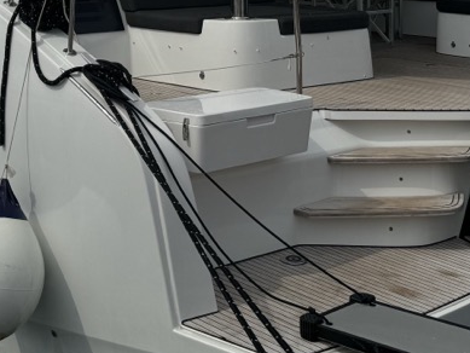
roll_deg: +1.4
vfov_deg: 18.2
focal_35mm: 74
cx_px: 188
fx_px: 1005
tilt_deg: +3.9
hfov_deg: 26.3
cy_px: -139
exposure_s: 1/9009
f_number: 1.78
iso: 80
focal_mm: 6.76
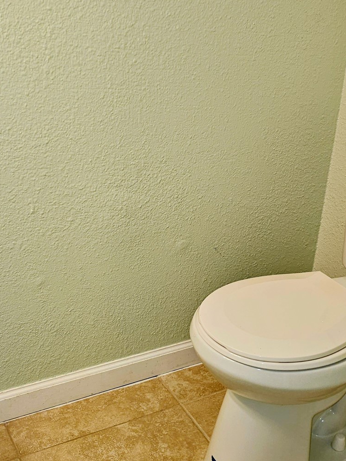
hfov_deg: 30.8
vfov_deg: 40.4
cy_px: 257
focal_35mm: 47
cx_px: 215
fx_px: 626
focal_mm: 6.3
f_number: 1.7
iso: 64
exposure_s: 1/60
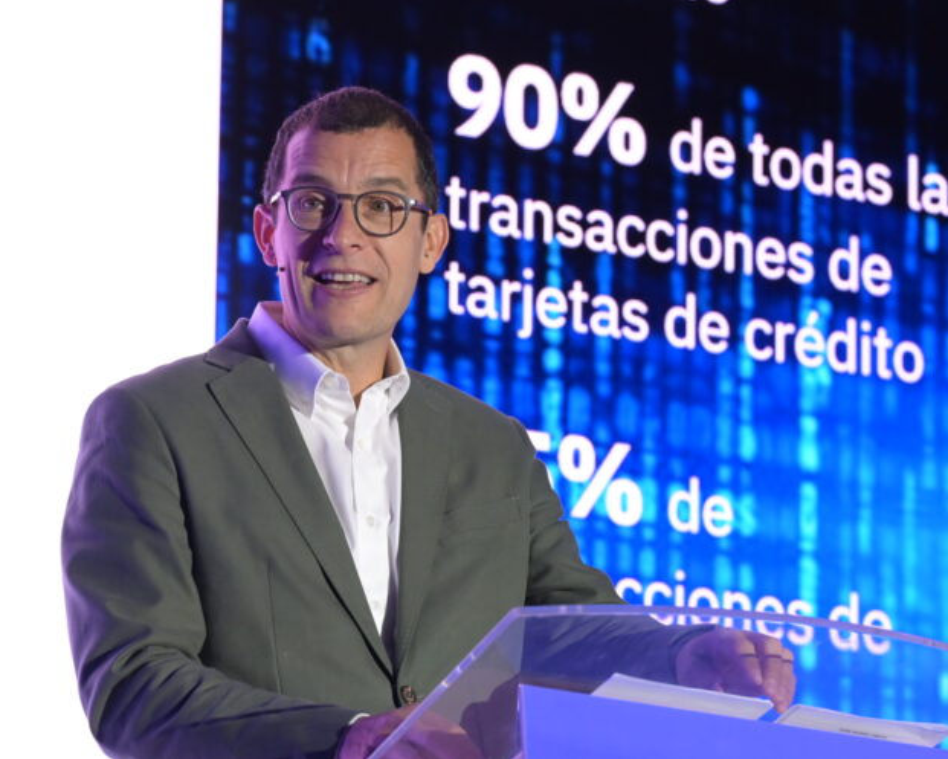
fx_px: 7156
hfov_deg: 7.6
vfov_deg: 6.1
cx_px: 482
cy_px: 380
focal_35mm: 255
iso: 2000
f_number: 4.5
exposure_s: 1/250
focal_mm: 150
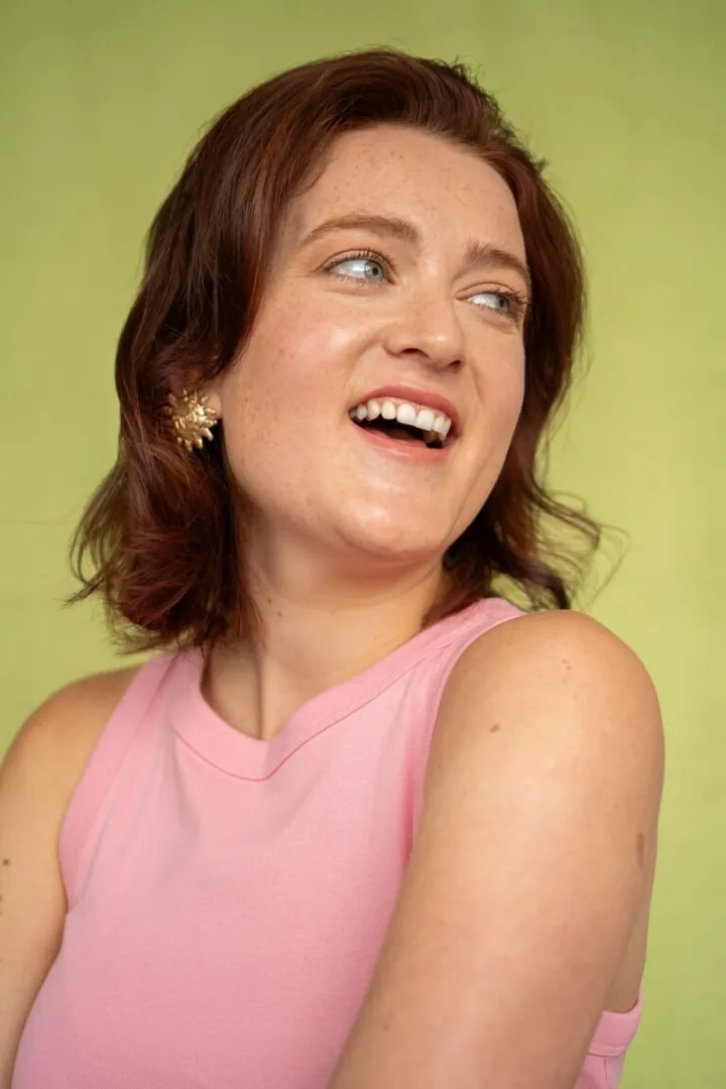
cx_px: 363
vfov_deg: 39.6
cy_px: 544
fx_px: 1512
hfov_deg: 27.0
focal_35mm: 50
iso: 500
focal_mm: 50
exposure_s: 1/500
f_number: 2.8
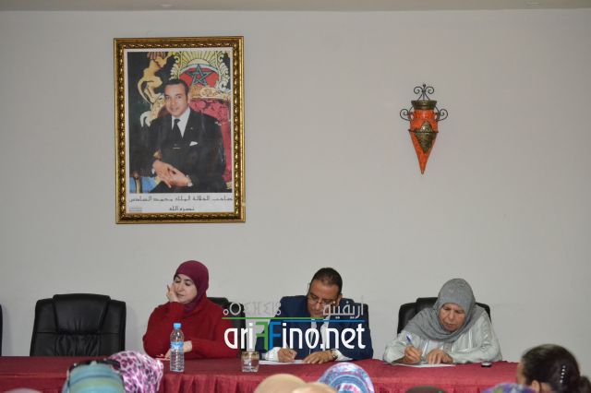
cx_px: 296
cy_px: 196
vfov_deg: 11.4
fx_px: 1969
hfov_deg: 17.1
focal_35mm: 120
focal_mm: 80
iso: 3200
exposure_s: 1/60
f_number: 4.2
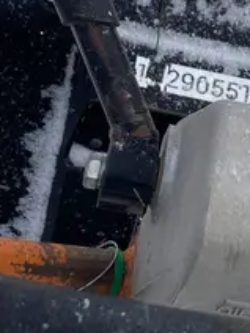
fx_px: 934
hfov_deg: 15.1
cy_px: 64
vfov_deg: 20.0
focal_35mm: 97
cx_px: 226
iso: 20
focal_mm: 3.99
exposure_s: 1/1297
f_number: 1.8
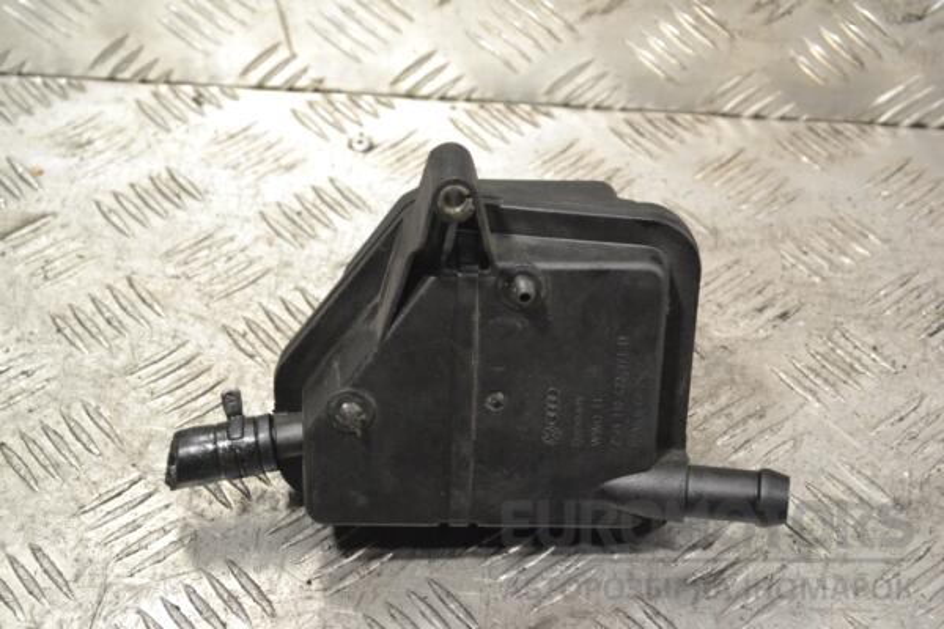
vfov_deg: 19.7
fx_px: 1809
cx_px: 472
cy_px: 314
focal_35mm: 69
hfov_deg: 29.2
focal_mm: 46
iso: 3200
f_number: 7.1
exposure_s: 1/200
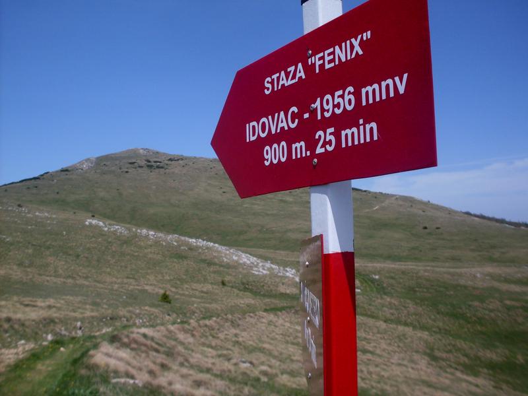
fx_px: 580
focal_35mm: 38
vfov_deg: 37.7
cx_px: 264
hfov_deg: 49.0
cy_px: 198
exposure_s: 1/250
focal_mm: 6.3
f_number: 8.4
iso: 80
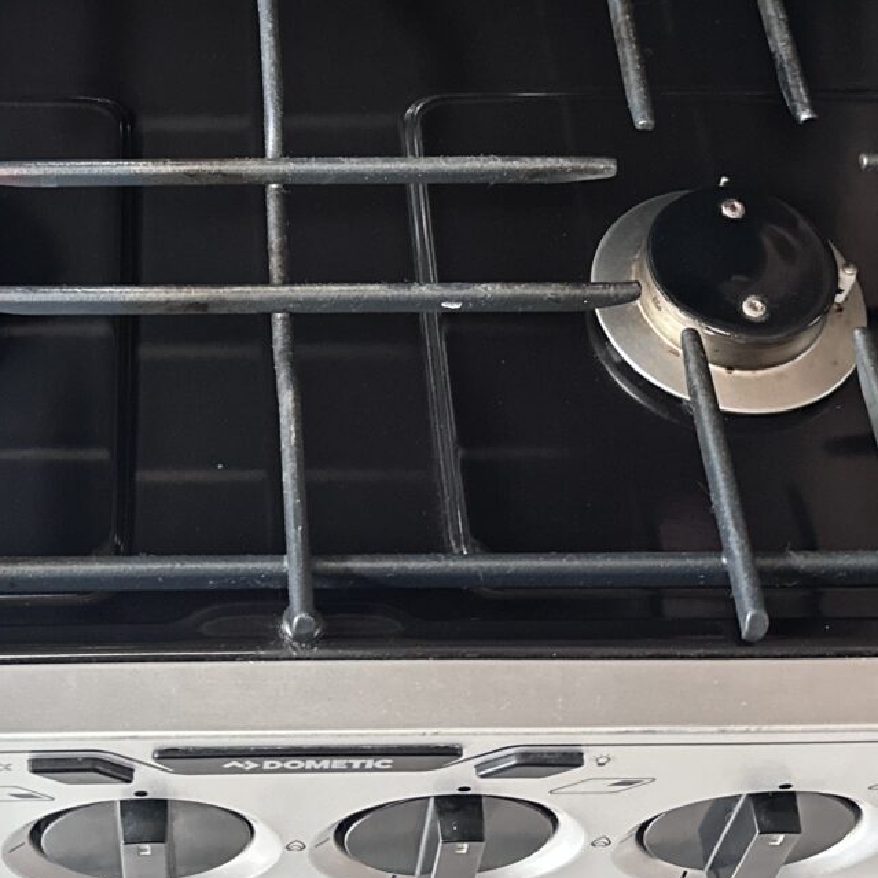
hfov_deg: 25.1
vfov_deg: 24.7
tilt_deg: -49.2
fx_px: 1951
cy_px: 106
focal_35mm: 68
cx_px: 229
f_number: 1.78
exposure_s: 1/60
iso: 640
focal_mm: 6.86
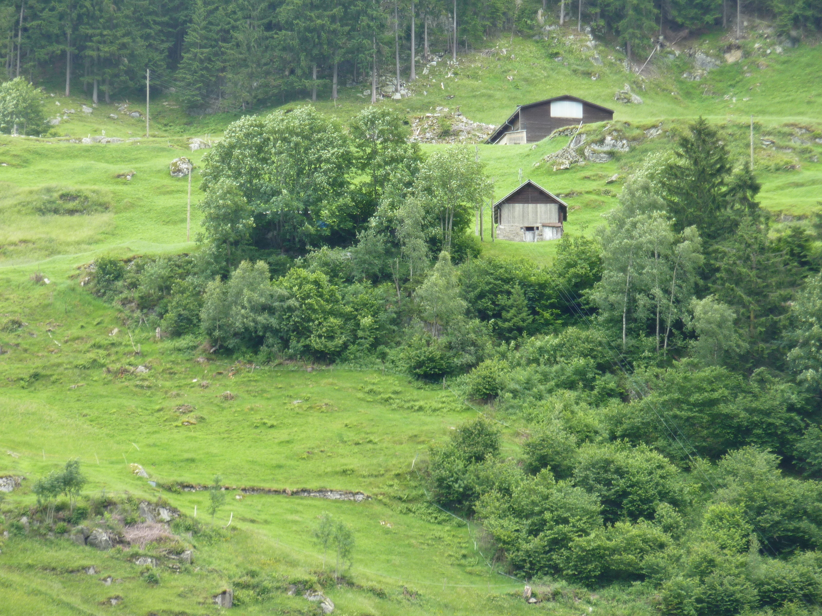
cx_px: 411
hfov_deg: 11.7
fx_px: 4013
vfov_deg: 8.8
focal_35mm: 169
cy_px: 308
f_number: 4.5
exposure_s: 1/60
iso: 100
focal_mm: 27.8
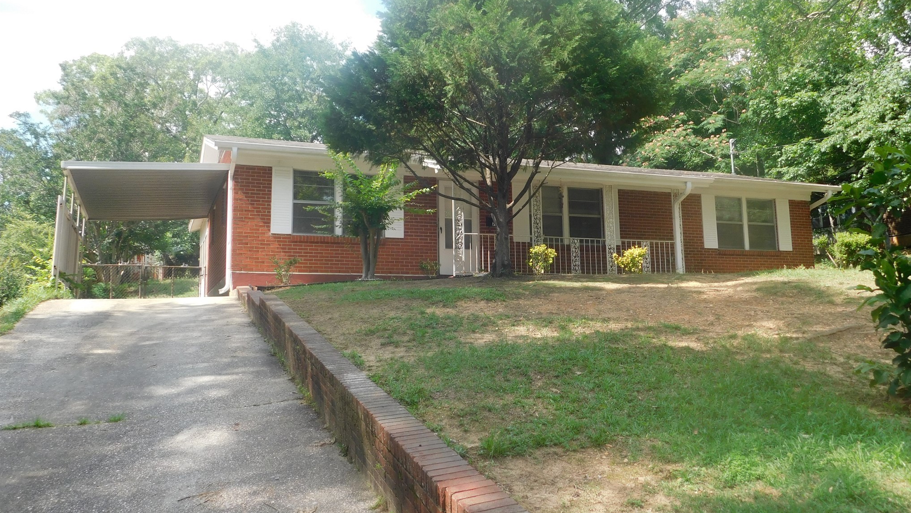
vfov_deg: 35.6
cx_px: 459
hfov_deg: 59.5
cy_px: 227
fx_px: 797
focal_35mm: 33
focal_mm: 5.3
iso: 125
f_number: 3.2
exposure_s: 1/500
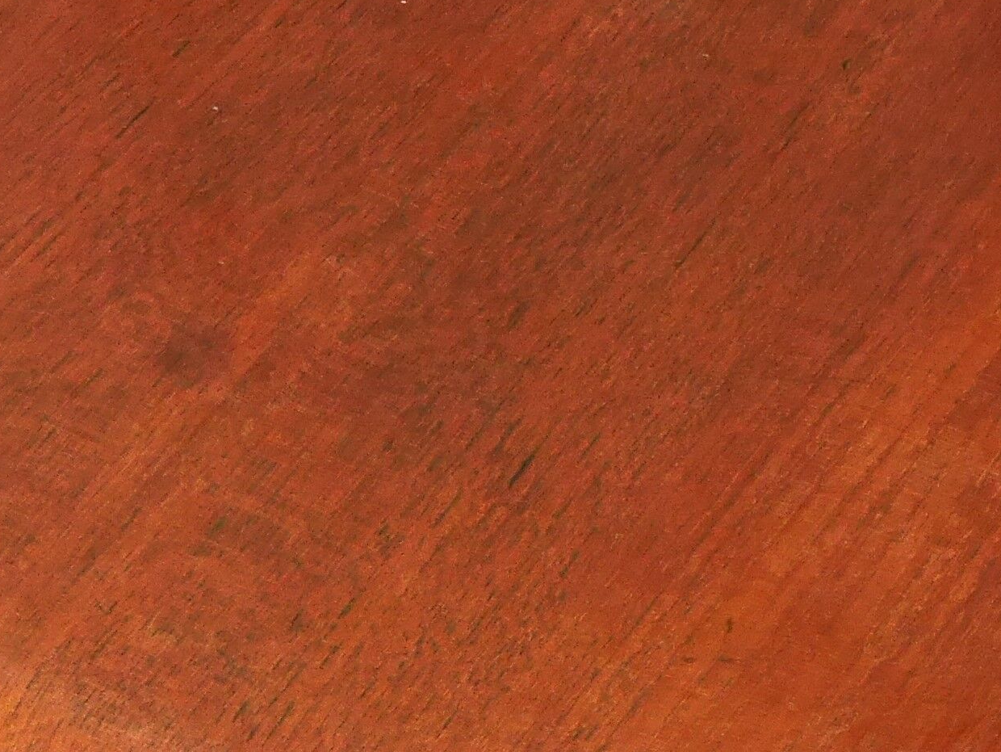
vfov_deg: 6.3
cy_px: 568
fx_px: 6856
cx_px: 515
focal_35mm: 237
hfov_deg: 8.4
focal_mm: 32
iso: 2000
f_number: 5.6
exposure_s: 1/80
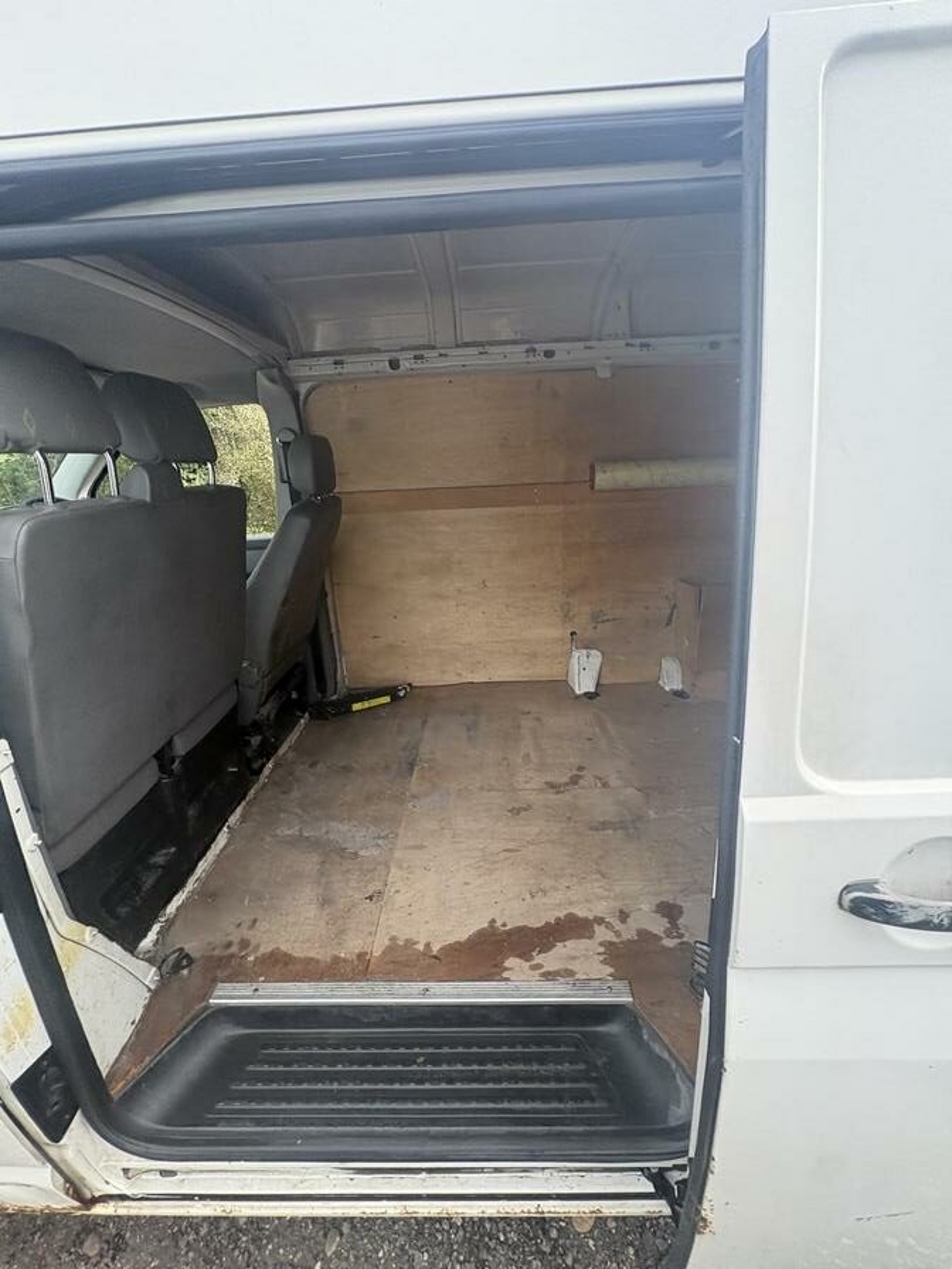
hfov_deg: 85.7
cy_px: 634
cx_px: 476
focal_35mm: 14
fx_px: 513
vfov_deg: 102.1
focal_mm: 2.22
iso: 64
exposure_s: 1/272
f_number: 2.2
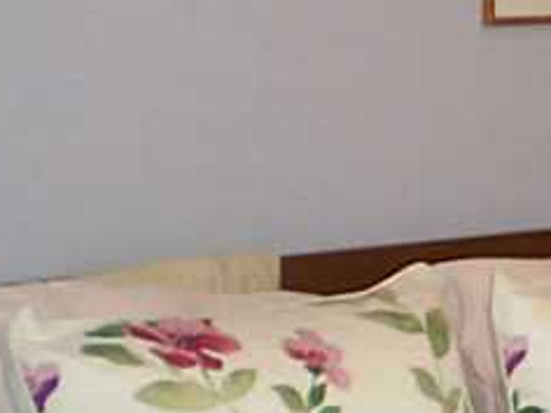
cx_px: 756
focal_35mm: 122
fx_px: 1942
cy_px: 210
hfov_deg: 15.2
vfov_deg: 12.1
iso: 125
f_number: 3.1
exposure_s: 1/30
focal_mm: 6.3
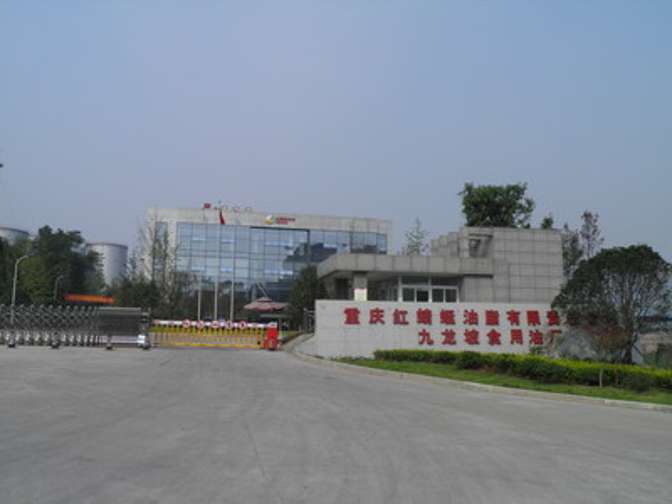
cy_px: 252
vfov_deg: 46.8
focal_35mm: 30
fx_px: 582
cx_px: 336
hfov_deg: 60.0
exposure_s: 1/400
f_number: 5.9
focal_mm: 5.5
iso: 50
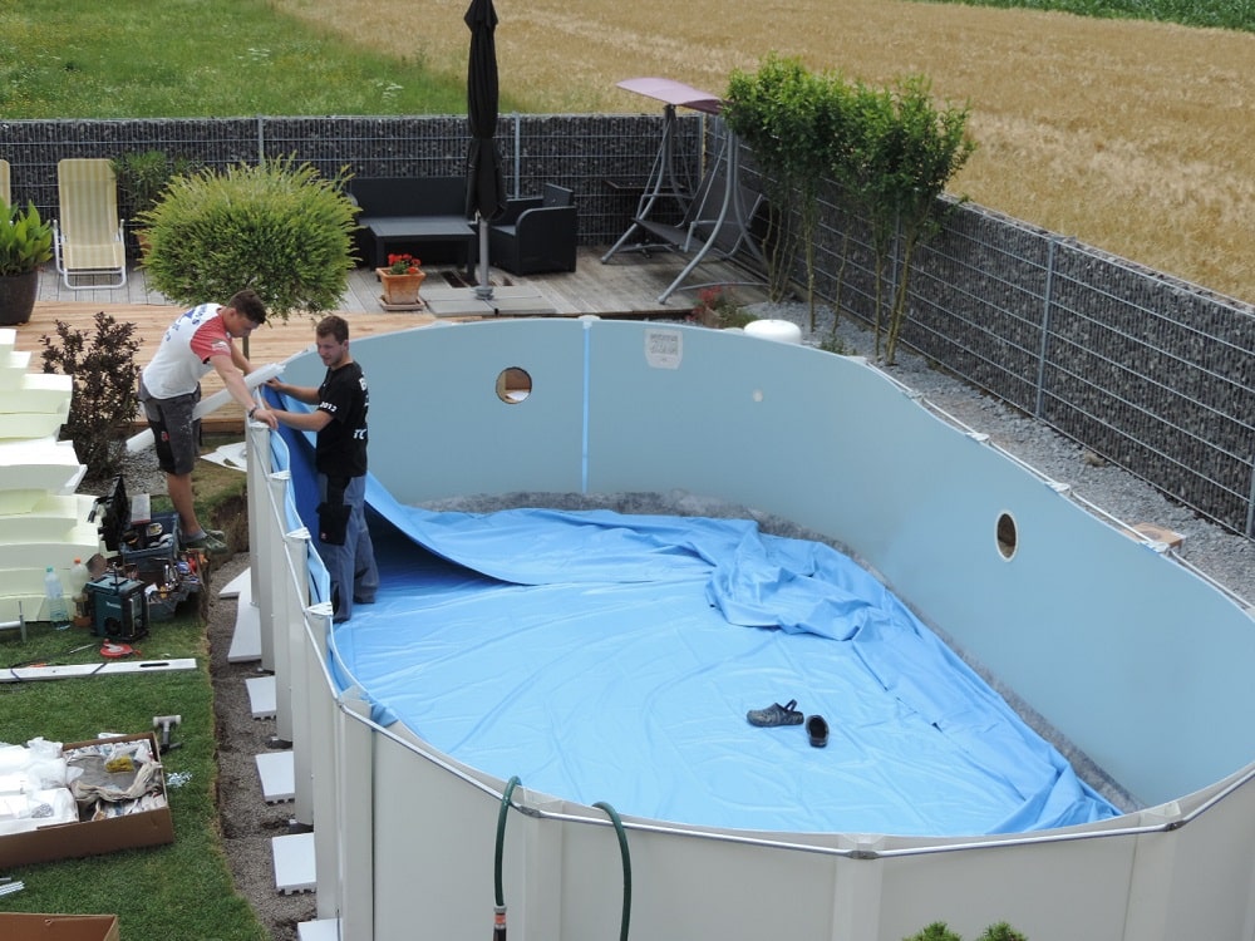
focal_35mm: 50
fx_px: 1813
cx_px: 628
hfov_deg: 38.2
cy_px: 470
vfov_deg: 29.1
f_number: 3.6
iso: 80
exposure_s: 1/500
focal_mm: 8.9
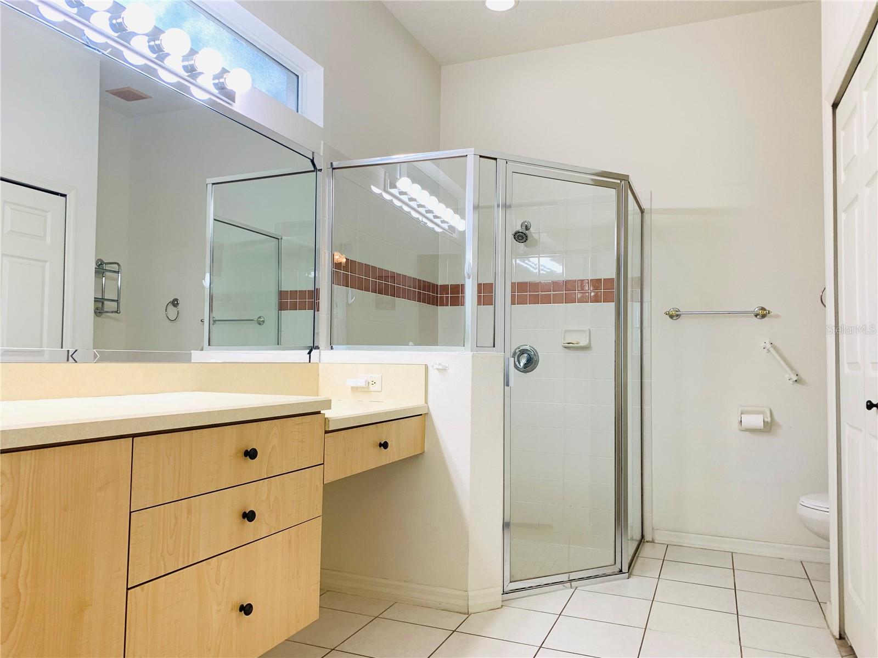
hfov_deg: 67.3
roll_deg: +0.3
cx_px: 439
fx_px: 659
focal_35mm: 26
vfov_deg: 53.1
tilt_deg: +3.4
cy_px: 329
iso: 50
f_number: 1.8
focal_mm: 4.25
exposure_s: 1/60
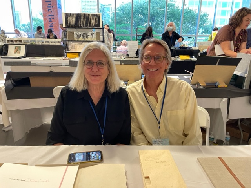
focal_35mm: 26
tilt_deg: -17.7
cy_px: 94
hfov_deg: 67.3
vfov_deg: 53.1
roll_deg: -1.2
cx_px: 126
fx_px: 189
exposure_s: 1/40
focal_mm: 5.1
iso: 400
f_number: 1.6
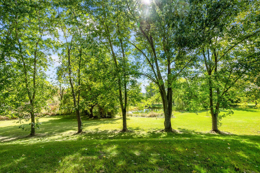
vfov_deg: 73.7
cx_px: 130
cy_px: 86
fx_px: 116
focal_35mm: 16
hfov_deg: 96.7
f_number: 8
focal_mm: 16
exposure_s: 1/250
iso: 640
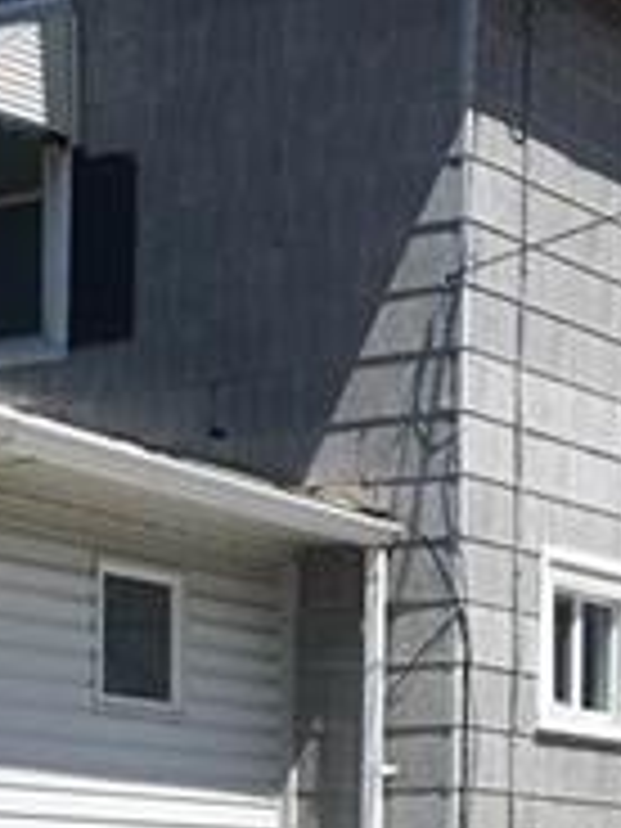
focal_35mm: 121
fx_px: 2894
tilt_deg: -1.9
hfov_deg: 12.2
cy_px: 1076
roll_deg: -0.3
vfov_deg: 15.5
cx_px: 216
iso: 25
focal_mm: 4.15
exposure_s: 1/2653
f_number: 2.2
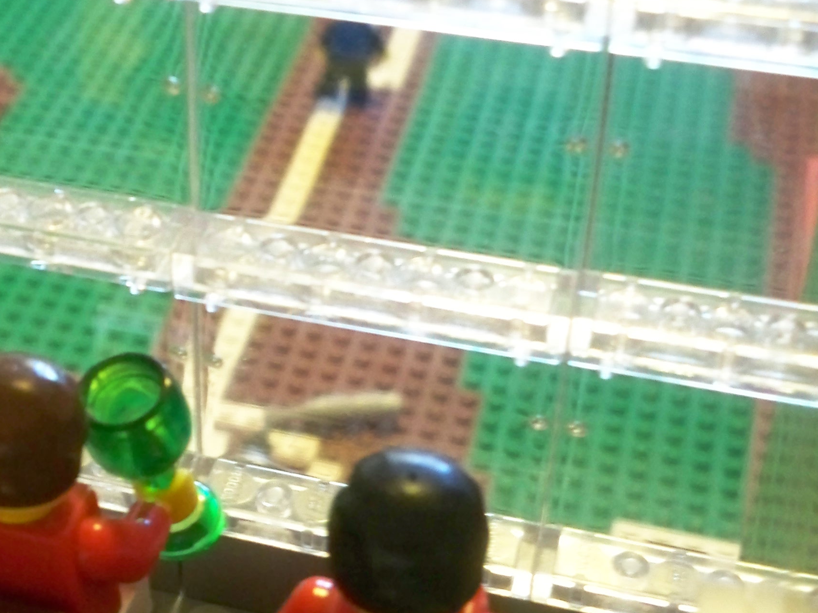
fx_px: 1773
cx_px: -18
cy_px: 212
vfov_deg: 19.6
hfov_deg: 24.7
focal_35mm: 75
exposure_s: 1/13
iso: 400
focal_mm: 6.3
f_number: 3.1
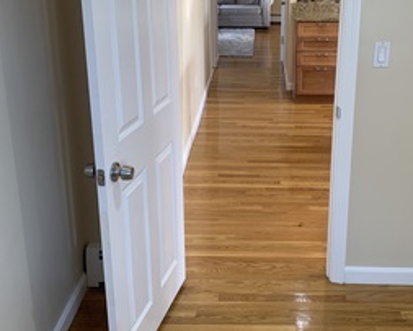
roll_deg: -0.2
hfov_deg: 40.9
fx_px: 551
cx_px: 255
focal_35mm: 45
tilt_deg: -16.2
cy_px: 125
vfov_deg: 33.3
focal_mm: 4.25
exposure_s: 1/60
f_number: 1.8
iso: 64
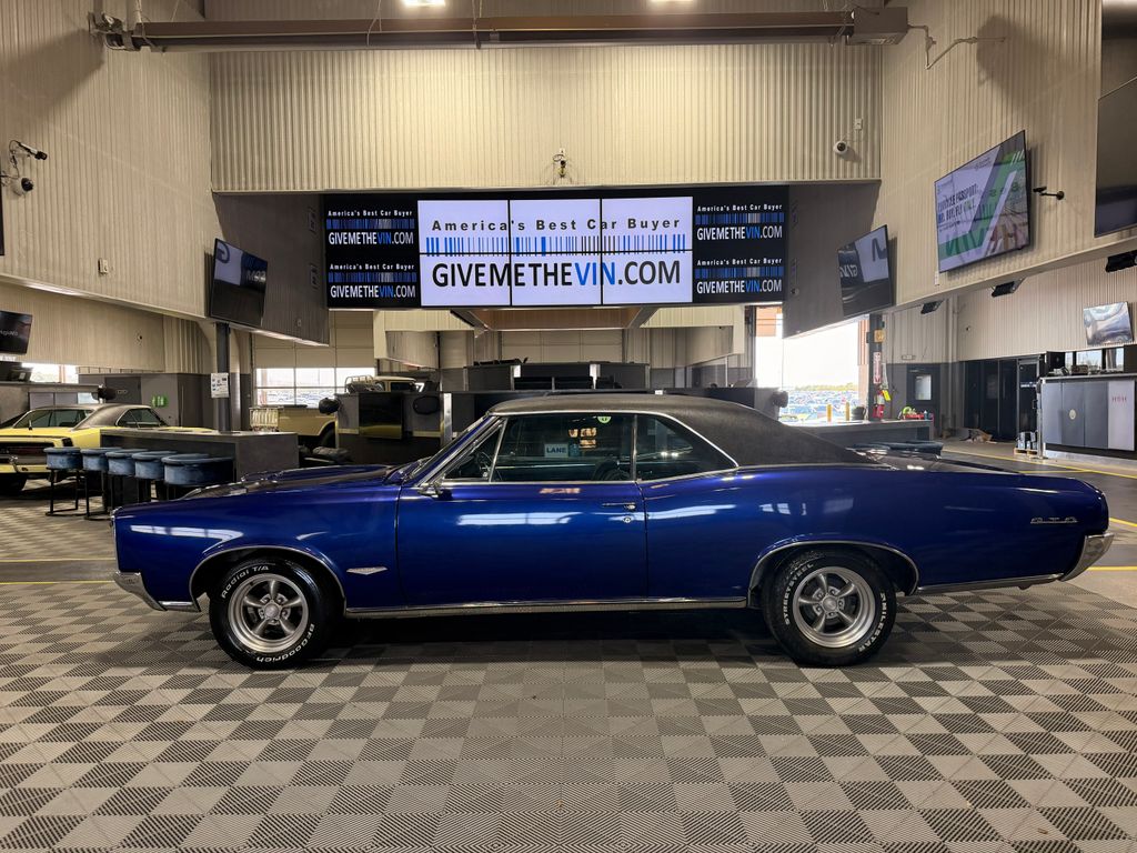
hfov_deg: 71.6
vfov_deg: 56.8
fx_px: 788
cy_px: 426
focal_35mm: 24
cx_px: 568
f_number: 1.78
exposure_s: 1/232
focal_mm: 6.76
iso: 200
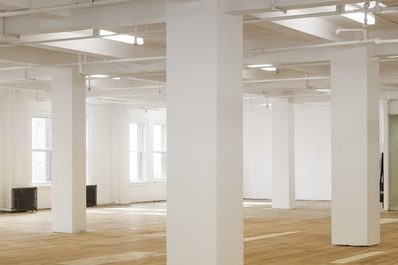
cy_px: 158
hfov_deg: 22.7
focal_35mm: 88
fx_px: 973
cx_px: 68
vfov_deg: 15.5
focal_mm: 24
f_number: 8
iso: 320
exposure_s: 1/50
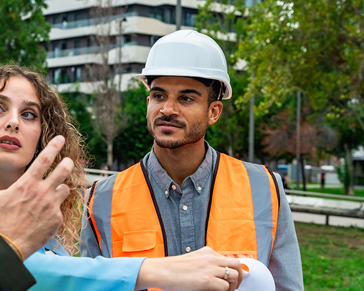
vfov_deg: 17.1
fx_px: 970
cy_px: 160
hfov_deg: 21.0
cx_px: 80
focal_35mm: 90
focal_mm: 48
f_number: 5.6
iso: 500
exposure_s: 1/125
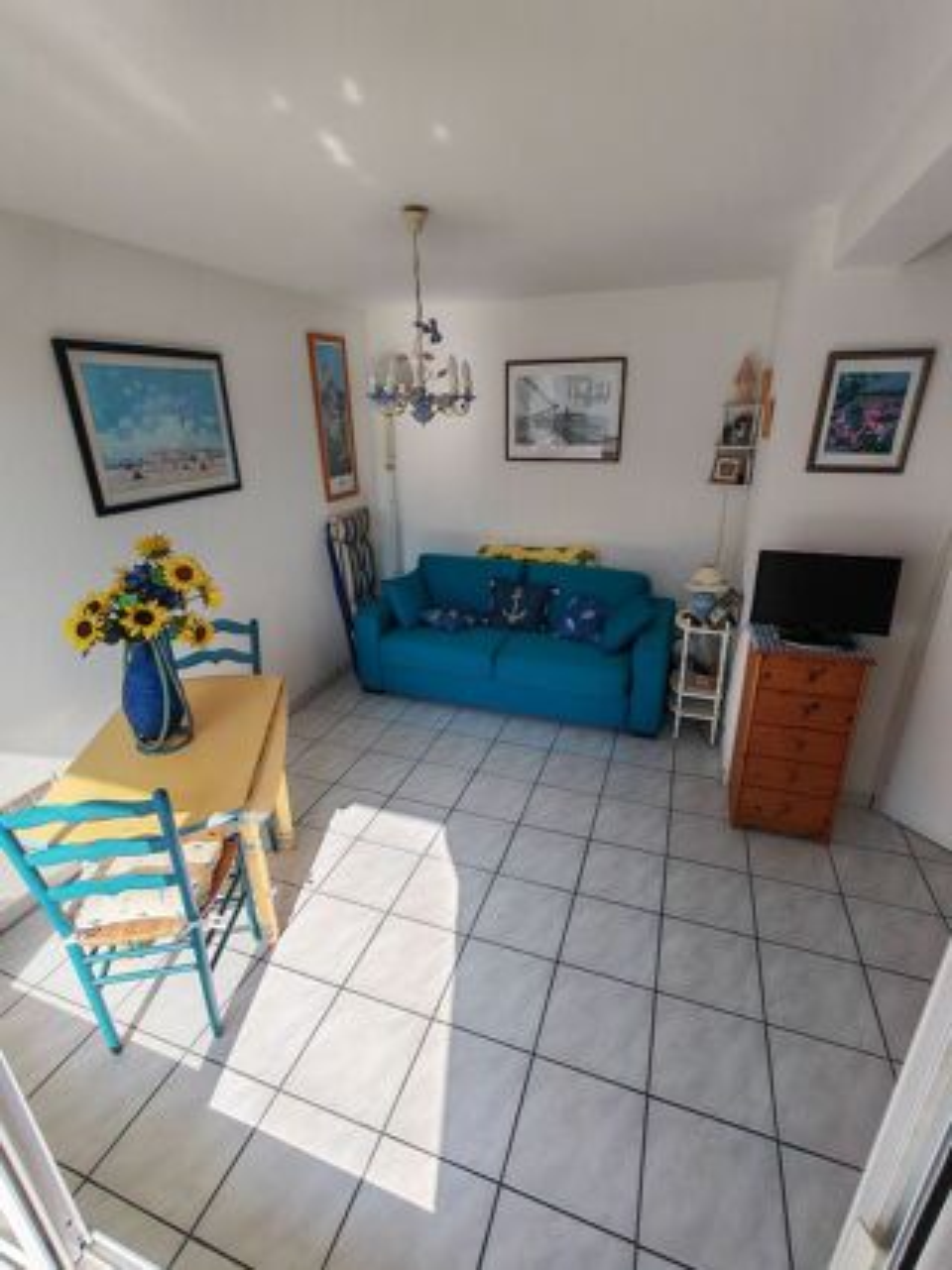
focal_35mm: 16
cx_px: 476
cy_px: 635
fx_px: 587
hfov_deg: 78.1
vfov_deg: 94.5
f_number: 2.2
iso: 50
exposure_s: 1/690
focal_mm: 1.96
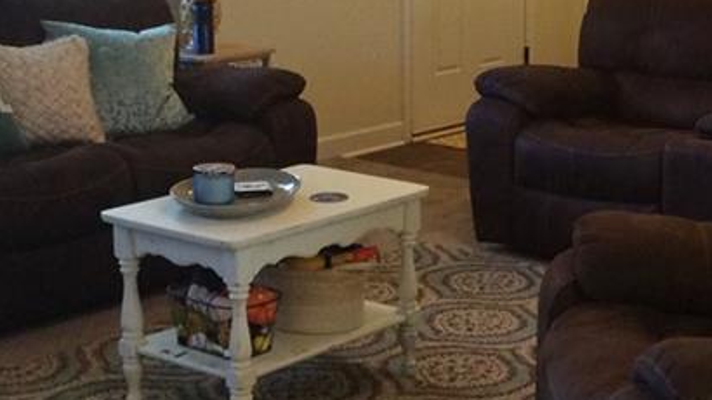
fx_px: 1641
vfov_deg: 13.8
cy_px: 101
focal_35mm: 87
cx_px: 554
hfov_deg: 24.1
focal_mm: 3.3
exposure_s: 1/24
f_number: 2.4
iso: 160
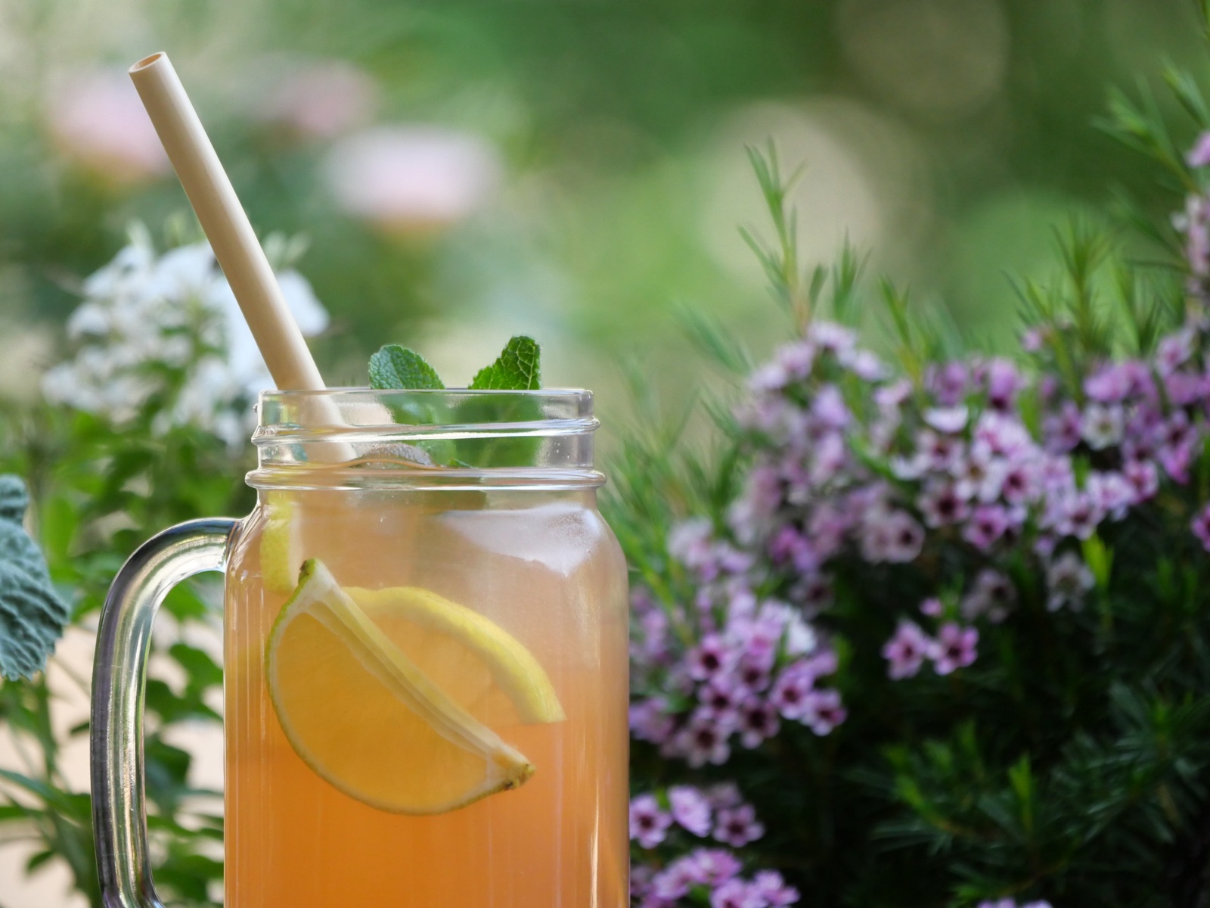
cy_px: 454
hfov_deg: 2.5
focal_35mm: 800
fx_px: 27964
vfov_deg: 1.9
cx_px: 605
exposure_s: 1/640
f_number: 6.3
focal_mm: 400
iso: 1600
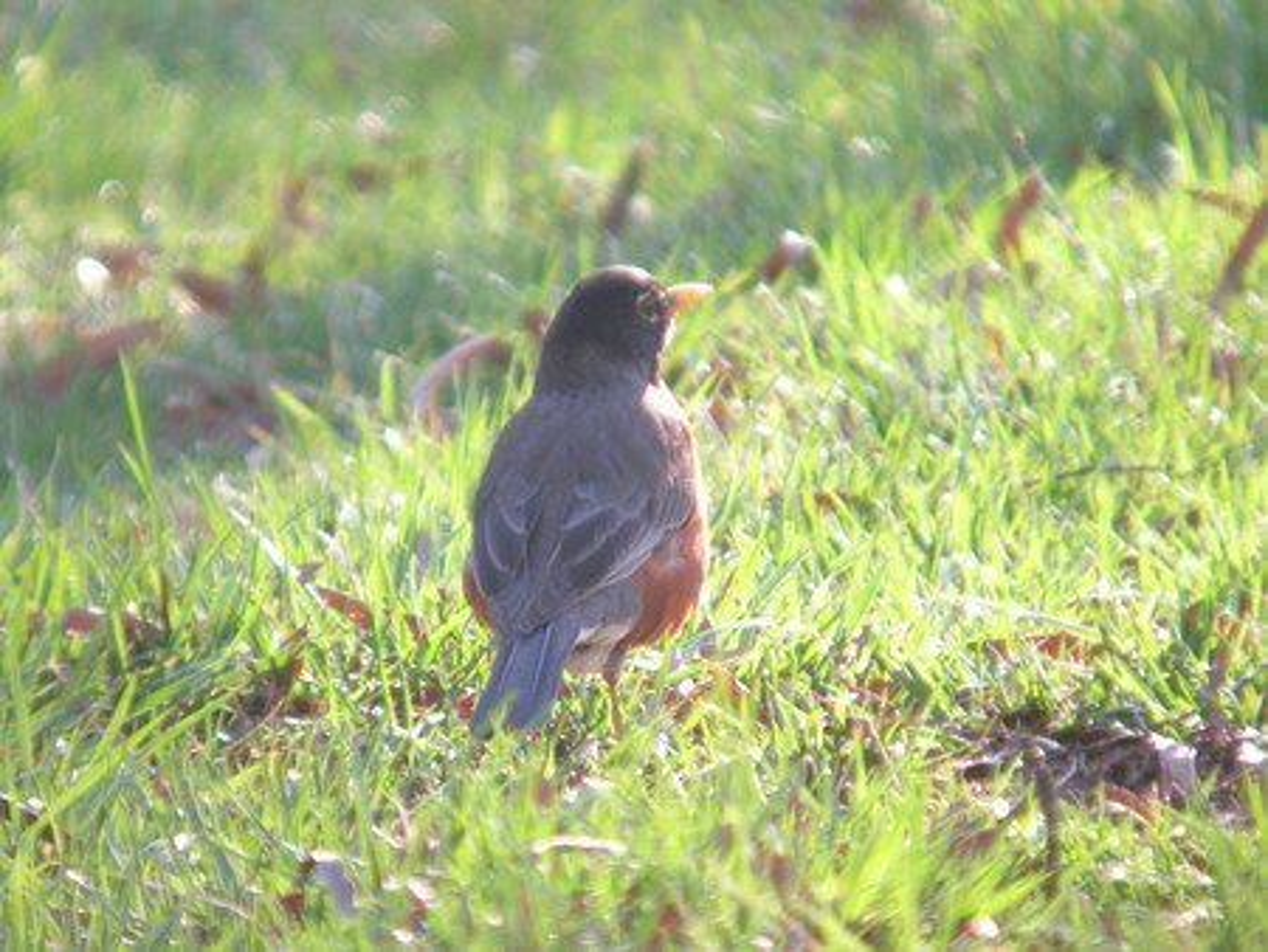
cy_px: 476
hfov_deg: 19.1
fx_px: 3775
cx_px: 634
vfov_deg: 14.4
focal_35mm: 103
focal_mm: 21.3
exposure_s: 1/134
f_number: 4.6
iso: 400
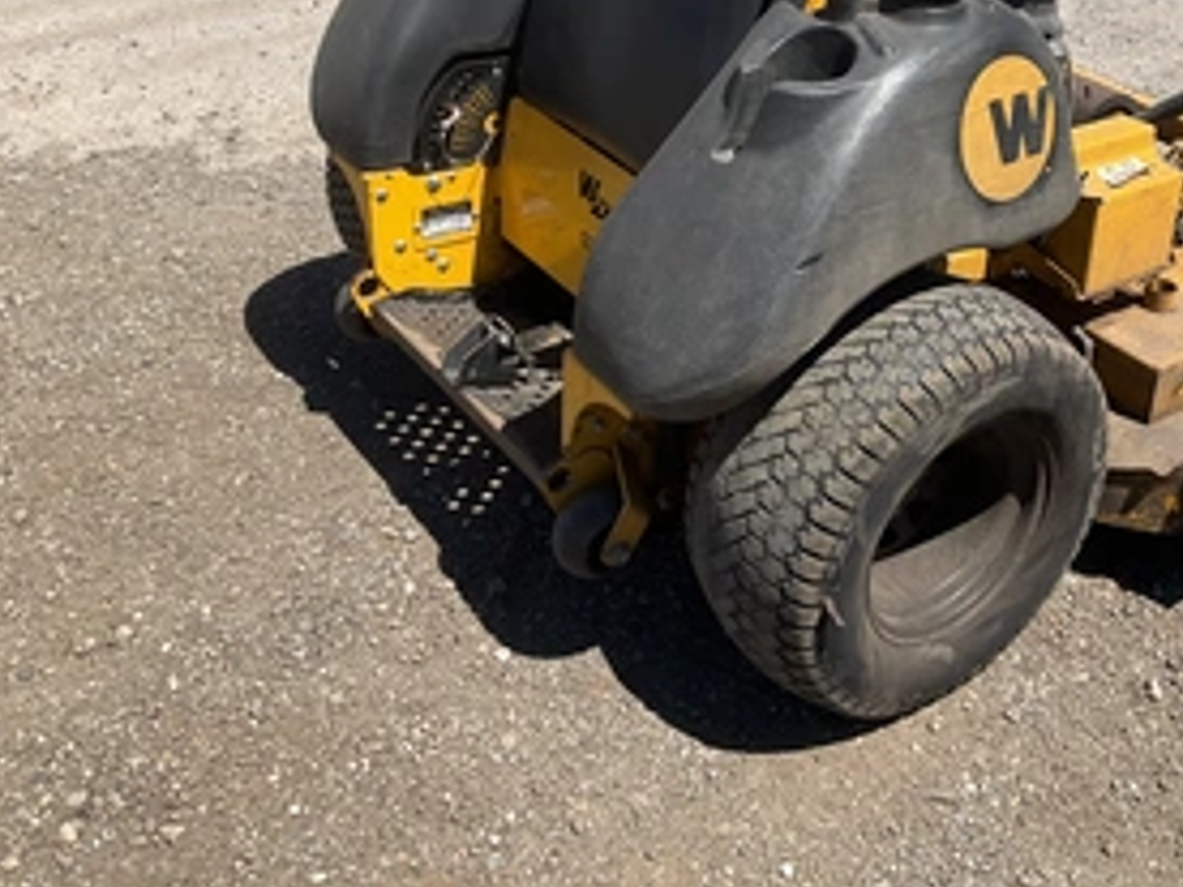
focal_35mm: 42
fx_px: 1435
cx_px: 832
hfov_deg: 43.8
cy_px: 249
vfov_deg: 33.8
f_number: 1.8
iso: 25
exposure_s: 1/1490
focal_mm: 3
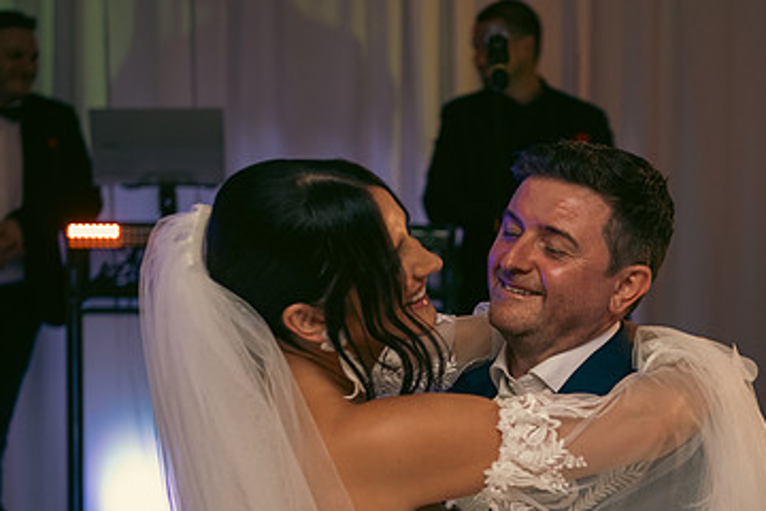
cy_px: 393
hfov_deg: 20.3
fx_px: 2128
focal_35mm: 100
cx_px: 560
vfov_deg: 13.6
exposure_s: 1/160
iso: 640
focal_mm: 62
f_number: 3.5
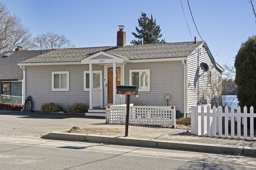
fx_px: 377
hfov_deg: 37.5
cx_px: 124
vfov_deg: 25.5
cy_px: 87
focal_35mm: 53
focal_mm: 49
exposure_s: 1/250
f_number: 9
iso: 200
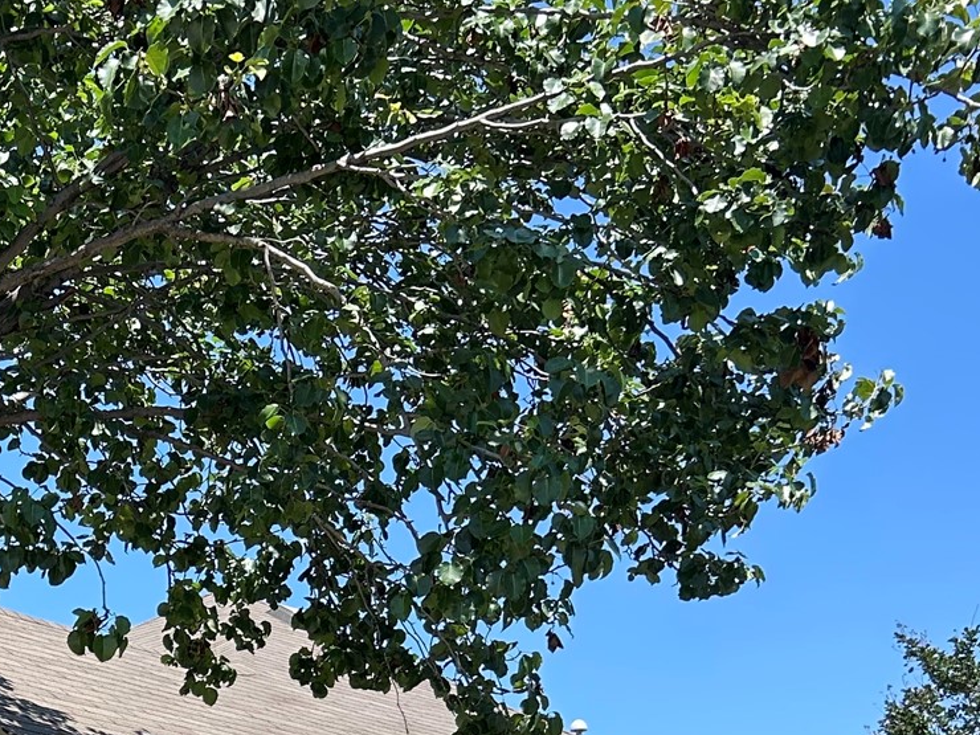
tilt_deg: +8.4
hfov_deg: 25.1
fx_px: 2038
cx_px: -105
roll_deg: -1.4
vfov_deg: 19.3
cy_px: 879
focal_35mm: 72
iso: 50
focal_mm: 5.7
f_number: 1.5
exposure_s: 1/1135
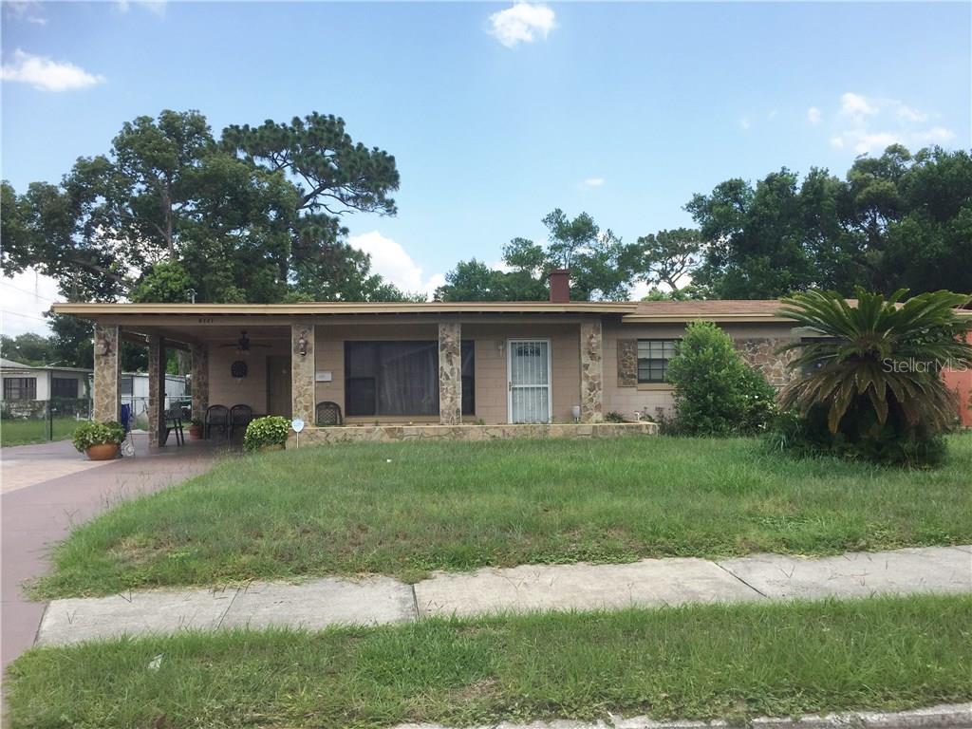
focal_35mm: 29
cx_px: 486
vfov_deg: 48.2
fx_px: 814
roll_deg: +0.7
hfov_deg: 61.7
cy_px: 364
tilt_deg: -1.5
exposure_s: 1/1319
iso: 32
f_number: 2.2
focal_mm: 4.15
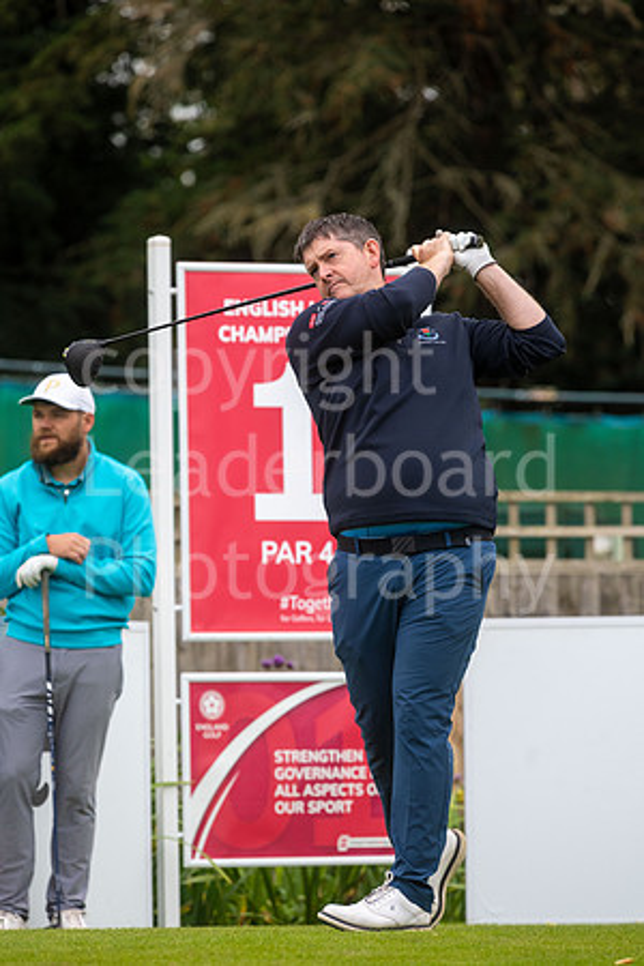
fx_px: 8049
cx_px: 322
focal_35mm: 300
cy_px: 483
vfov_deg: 6.9
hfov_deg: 4.6
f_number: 6.3
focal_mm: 300
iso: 640
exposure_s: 1/800
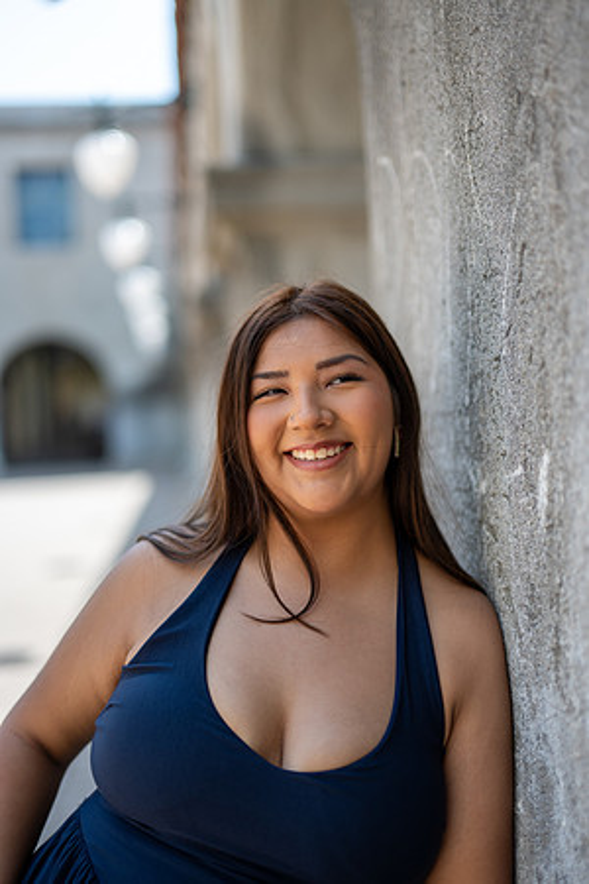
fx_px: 1227
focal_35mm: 50
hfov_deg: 27.0
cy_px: 442
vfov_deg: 39.6
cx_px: 294
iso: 200
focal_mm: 50
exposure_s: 1/3200
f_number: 1.6
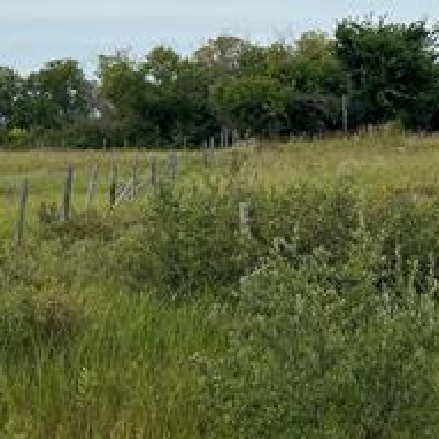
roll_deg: +0.5
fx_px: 1105
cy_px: 0
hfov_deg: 21.1
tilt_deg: +7.0
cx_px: 508
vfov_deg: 21.7
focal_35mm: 77
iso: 50
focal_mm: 5.7
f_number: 1.5
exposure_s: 1/5882
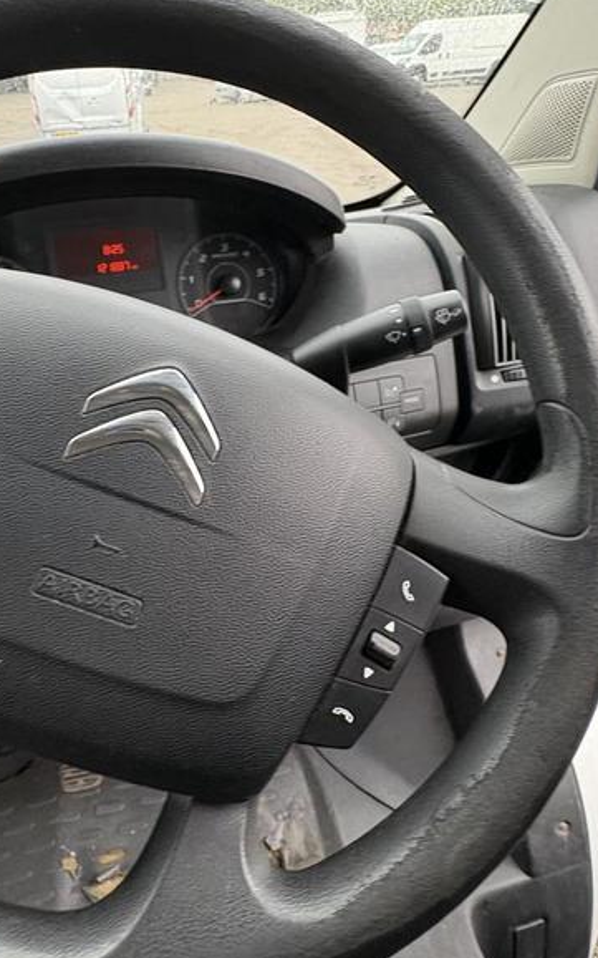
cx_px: 215
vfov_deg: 77.2
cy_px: 466
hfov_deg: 52.3
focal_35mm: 23
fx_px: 600
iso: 200
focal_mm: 2.22
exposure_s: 1/99
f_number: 2.2
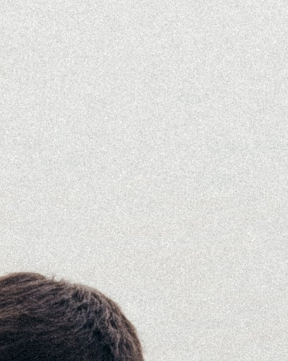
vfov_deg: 6.6
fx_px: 3113
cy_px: 315
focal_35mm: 292
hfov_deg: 5.3
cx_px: 145
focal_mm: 31
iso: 250
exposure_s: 1/100
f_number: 2.8
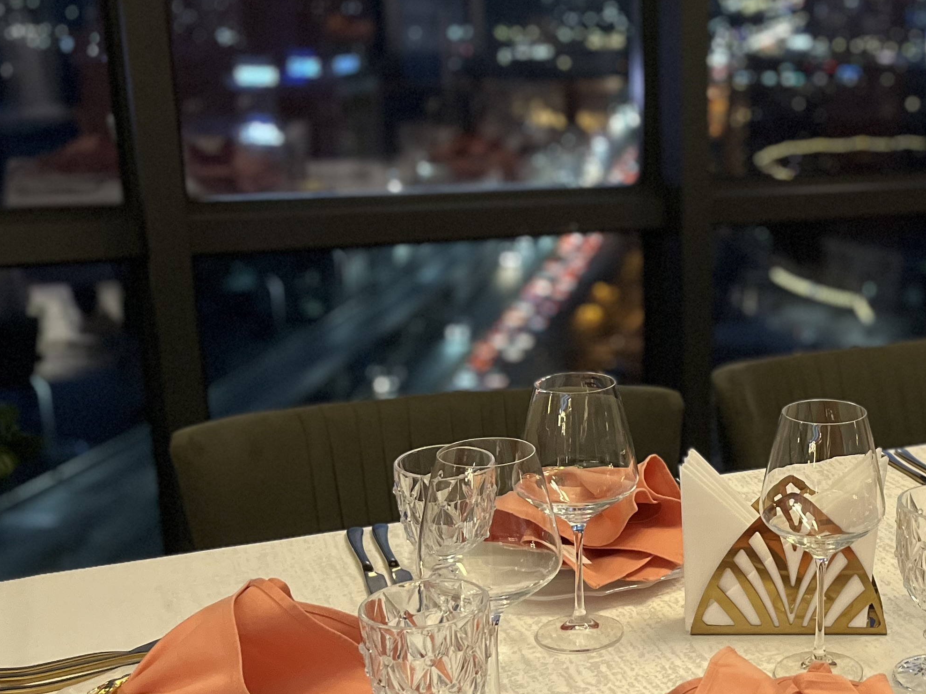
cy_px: 380
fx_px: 1418
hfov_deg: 33.9
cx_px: 864
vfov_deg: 27.5
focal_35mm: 53
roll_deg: -2.1
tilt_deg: -15.5
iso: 400
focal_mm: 5.1
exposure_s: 1/50
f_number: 1.6
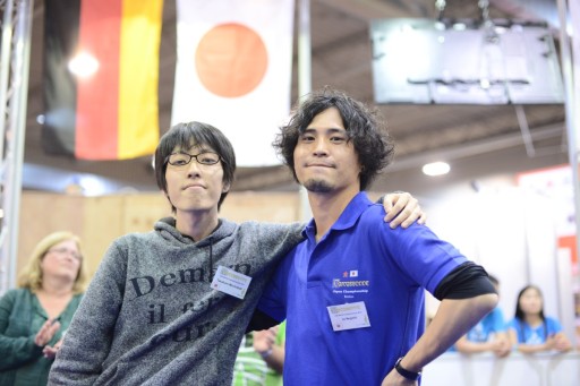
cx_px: 290
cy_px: 193
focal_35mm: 50
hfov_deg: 39.6
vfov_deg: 27.0
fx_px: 805
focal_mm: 50
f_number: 2.5
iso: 1600
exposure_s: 1/250
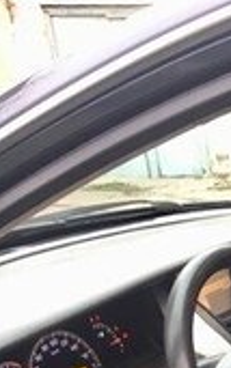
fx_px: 896
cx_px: 399
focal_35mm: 89
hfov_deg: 13.4
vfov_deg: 20.7
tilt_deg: -28.5
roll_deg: +0.4
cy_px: 510
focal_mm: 4.15
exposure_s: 1/33
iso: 64
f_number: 2.2
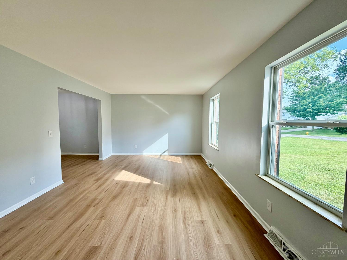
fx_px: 140
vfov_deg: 85.7
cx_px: 174
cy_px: 130
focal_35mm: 14
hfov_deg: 102.1
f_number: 2.2
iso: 64
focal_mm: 2.22
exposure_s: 1/120
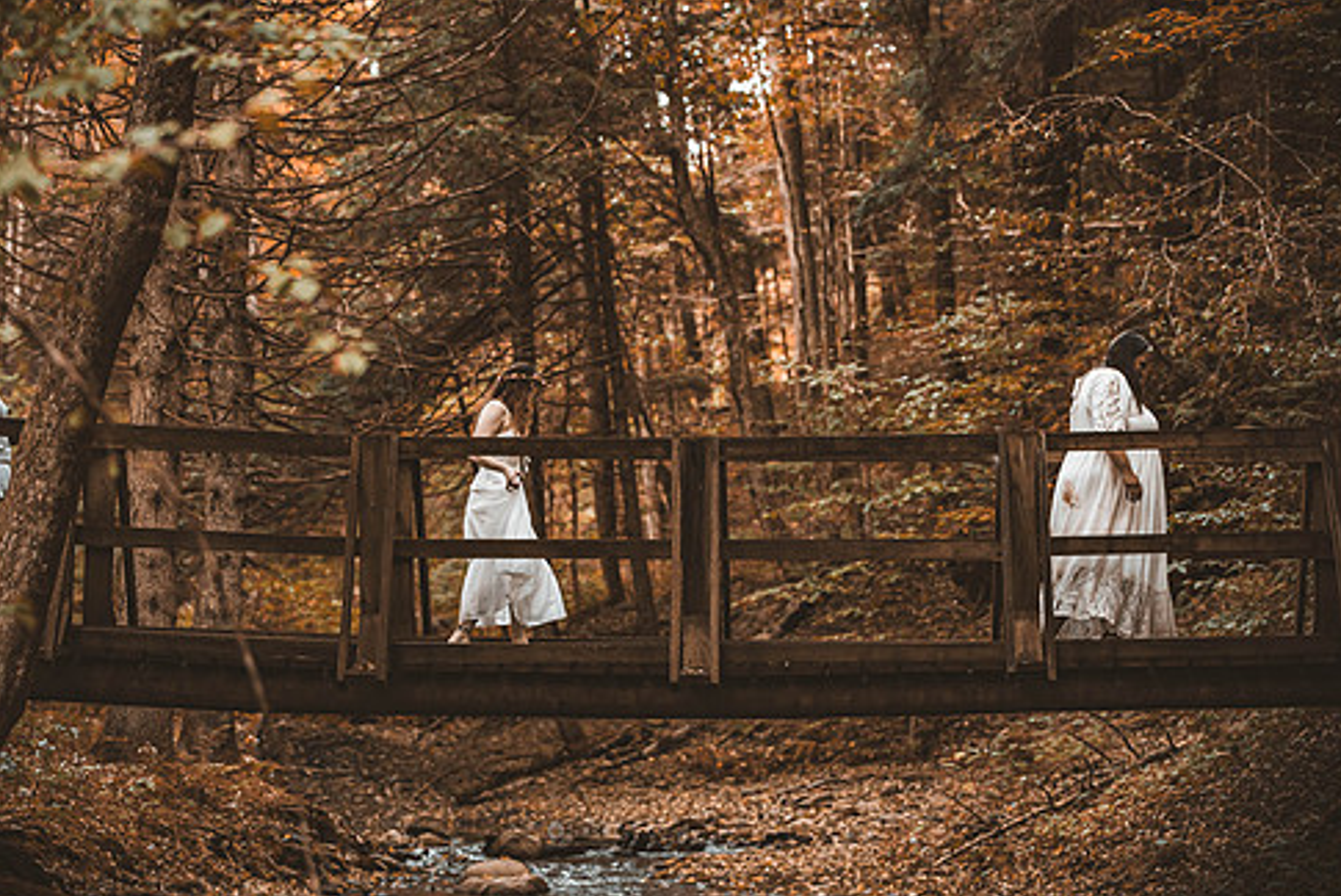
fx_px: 3653
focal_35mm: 98
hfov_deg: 20.8
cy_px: 405
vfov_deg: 14.0
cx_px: 597
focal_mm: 82
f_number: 2.8
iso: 1250
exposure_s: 1/250
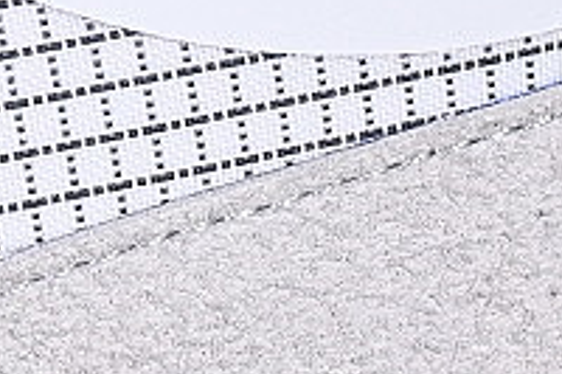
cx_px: -540
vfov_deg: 3.4
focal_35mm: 405
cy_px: 166
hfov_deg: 5.0
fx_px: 6317
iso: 160
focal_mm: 50
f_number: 7.1
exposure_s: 1/80
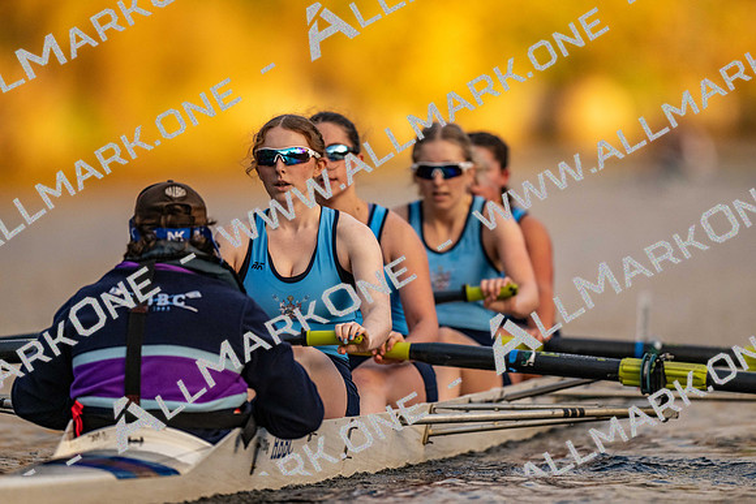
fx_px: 12602
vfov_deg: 2.3
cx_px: 378
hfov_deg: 3.4
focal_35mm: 600
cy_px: 252
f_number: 4
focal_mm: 600
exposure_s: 1/2500
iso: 2200
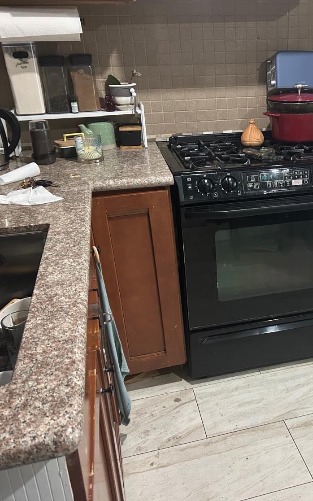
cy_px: 251
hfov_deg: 33.2
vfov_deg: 52.8
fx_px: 505
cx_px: 261
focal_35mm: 37
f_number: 1.5
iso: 400
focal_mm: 5.7
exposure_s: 1/60
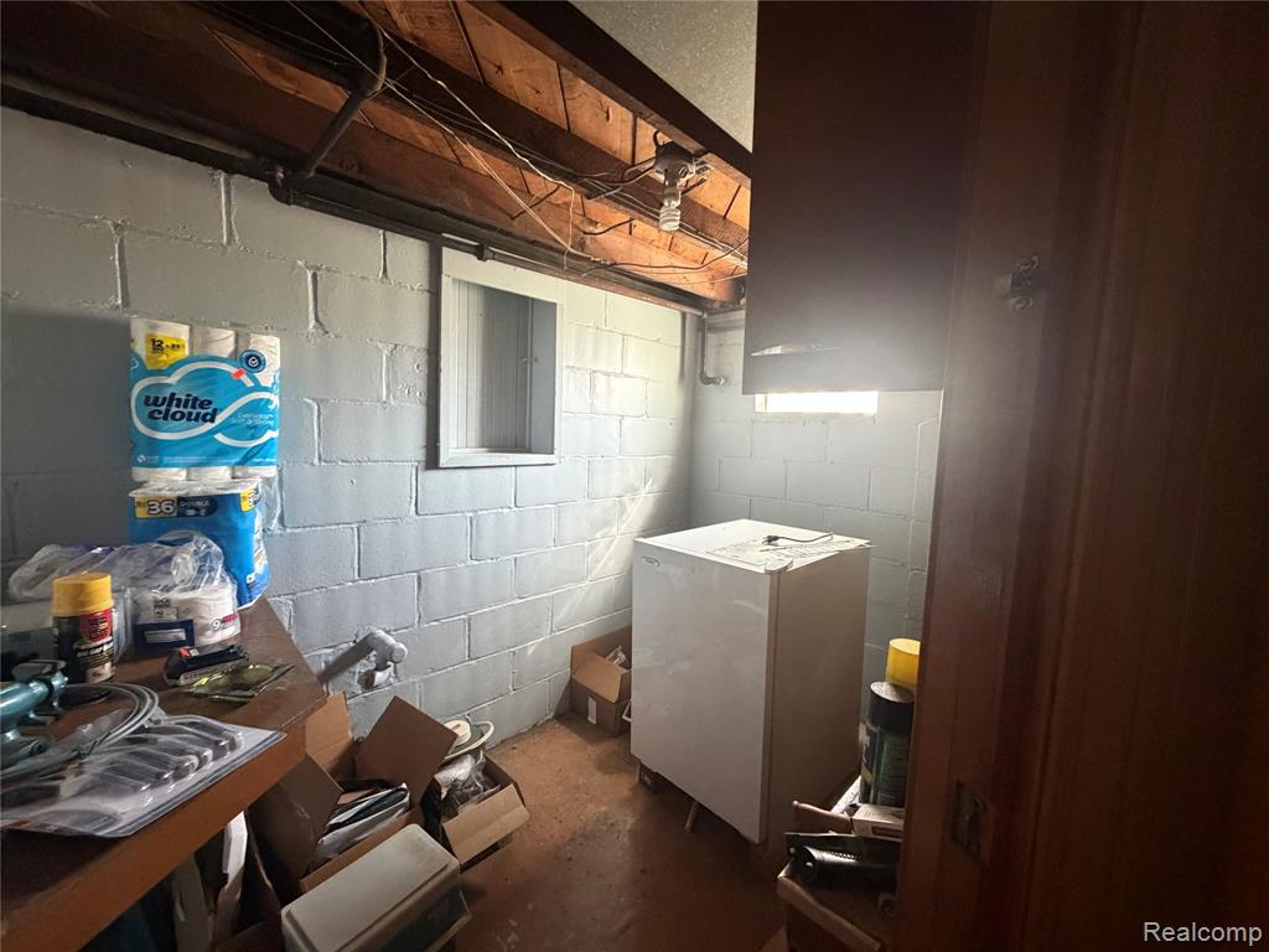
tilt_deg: -4.2
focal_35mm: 14
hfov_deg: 102.1
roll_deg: -1.5
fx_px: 513
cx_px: 634
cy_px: 476
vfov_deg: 85.7
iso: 640
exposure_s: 1/60
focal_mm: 2.22
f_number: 2.2
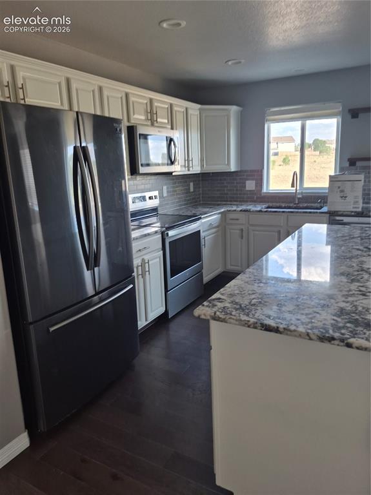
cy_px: 248
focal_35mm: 23
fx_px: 329
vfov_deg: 74.0
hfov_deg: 58.8
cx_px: 186
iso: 160
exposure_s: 1/120
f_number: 1.8
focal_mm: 5.4
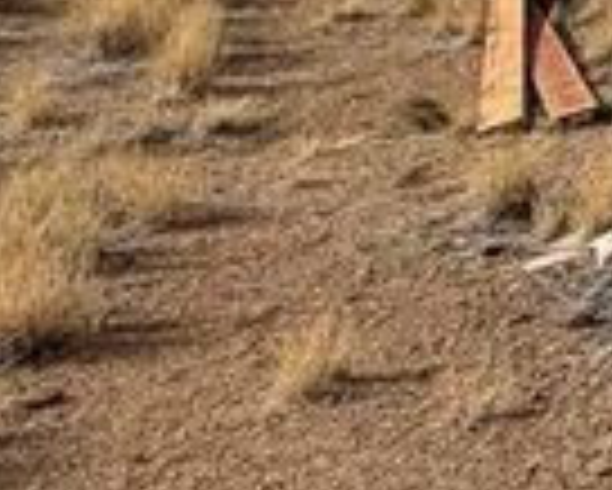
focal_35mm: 103
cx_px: 1791
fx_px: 1867
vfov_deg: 12.9
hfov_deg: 11.5
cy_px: -508
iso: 20
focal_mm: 2.22
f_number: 2.2
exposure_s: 1/1017
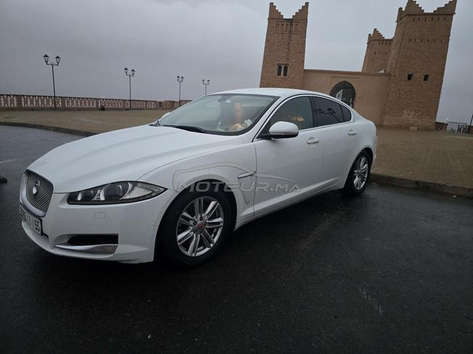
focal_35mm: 23
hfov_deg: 73.9
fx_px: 314
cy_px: 177
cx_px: 236
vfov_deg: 58.9
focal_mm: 6.3
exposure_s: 1/60
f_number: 1.7
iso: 1600
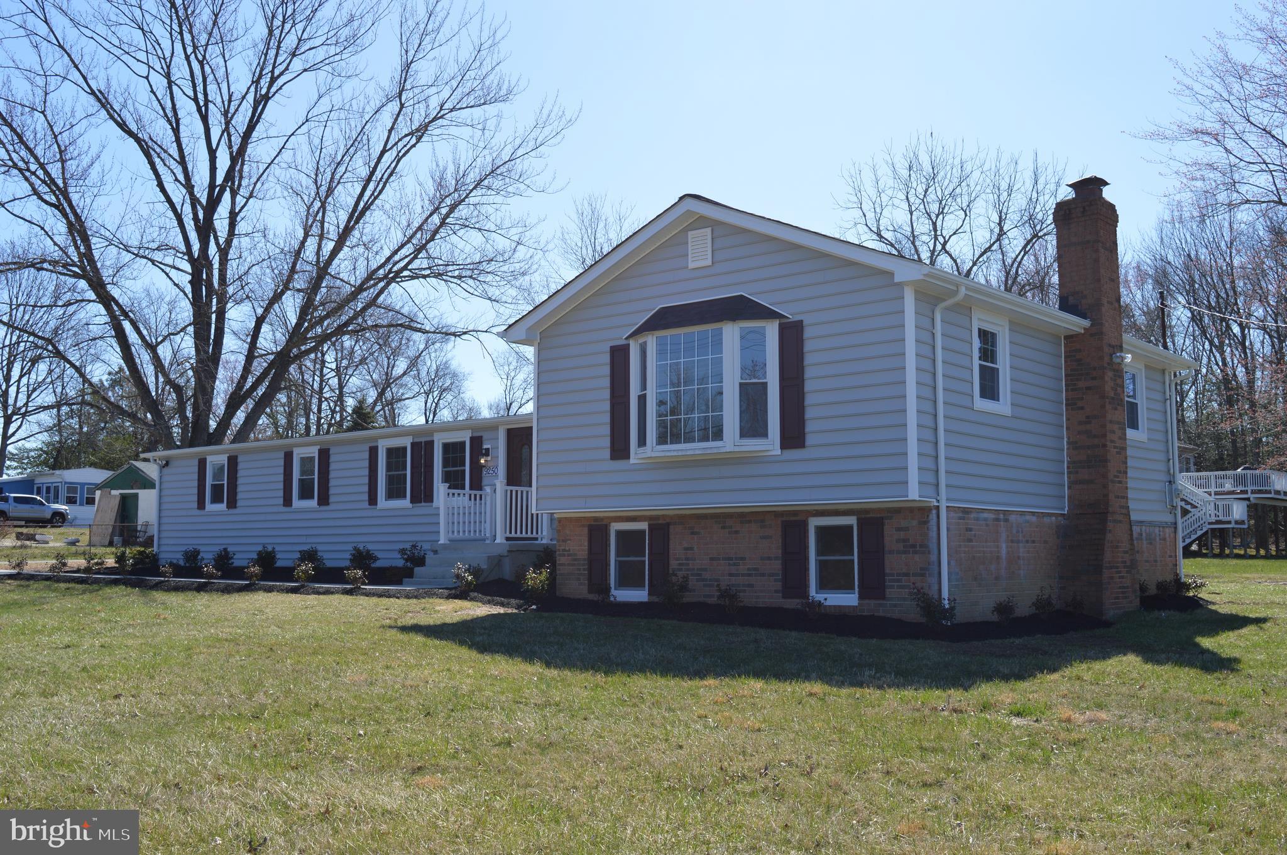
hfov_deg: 53.2
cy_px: 428
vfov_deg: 36.8
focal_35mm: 36
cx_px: 644
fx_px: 1286
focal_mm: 24
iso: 100
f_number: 8
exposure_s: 1/250
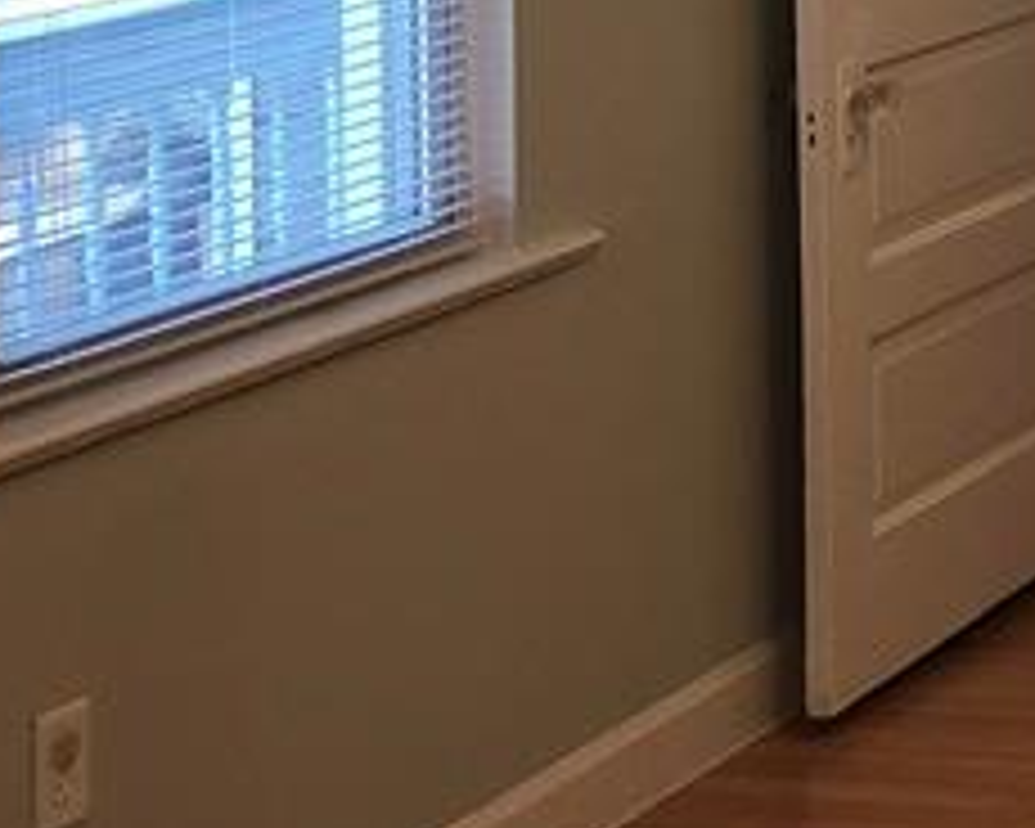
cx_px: 2169
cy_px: -405
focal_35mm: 126
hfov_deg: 13.0
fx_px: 3860
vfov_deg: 11.7
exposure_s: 1/30
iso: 40
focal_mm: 3.99
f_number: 1.8
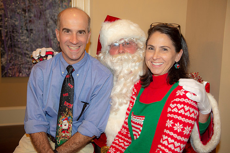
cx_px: 114
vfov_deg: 29.2
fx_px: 294
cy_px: 75
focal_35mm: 46
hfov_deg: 42.7
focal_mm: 45
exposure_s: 1/60
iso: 800
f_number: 3.5
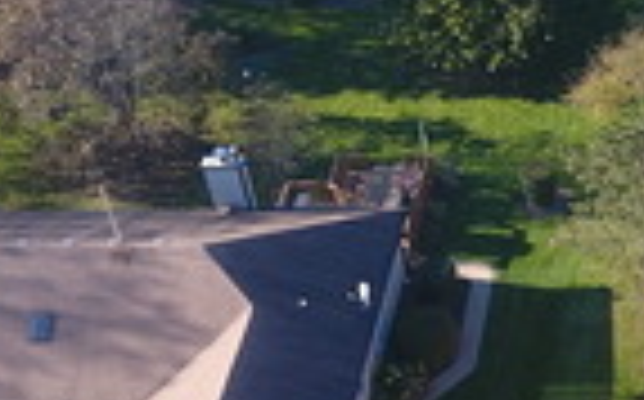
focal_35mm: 95
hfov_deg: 19.9
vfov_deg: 13.7
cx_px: 869
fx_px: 1665
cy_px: 283
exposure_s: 1/218
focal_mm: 3.61
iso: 100
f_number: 2.8
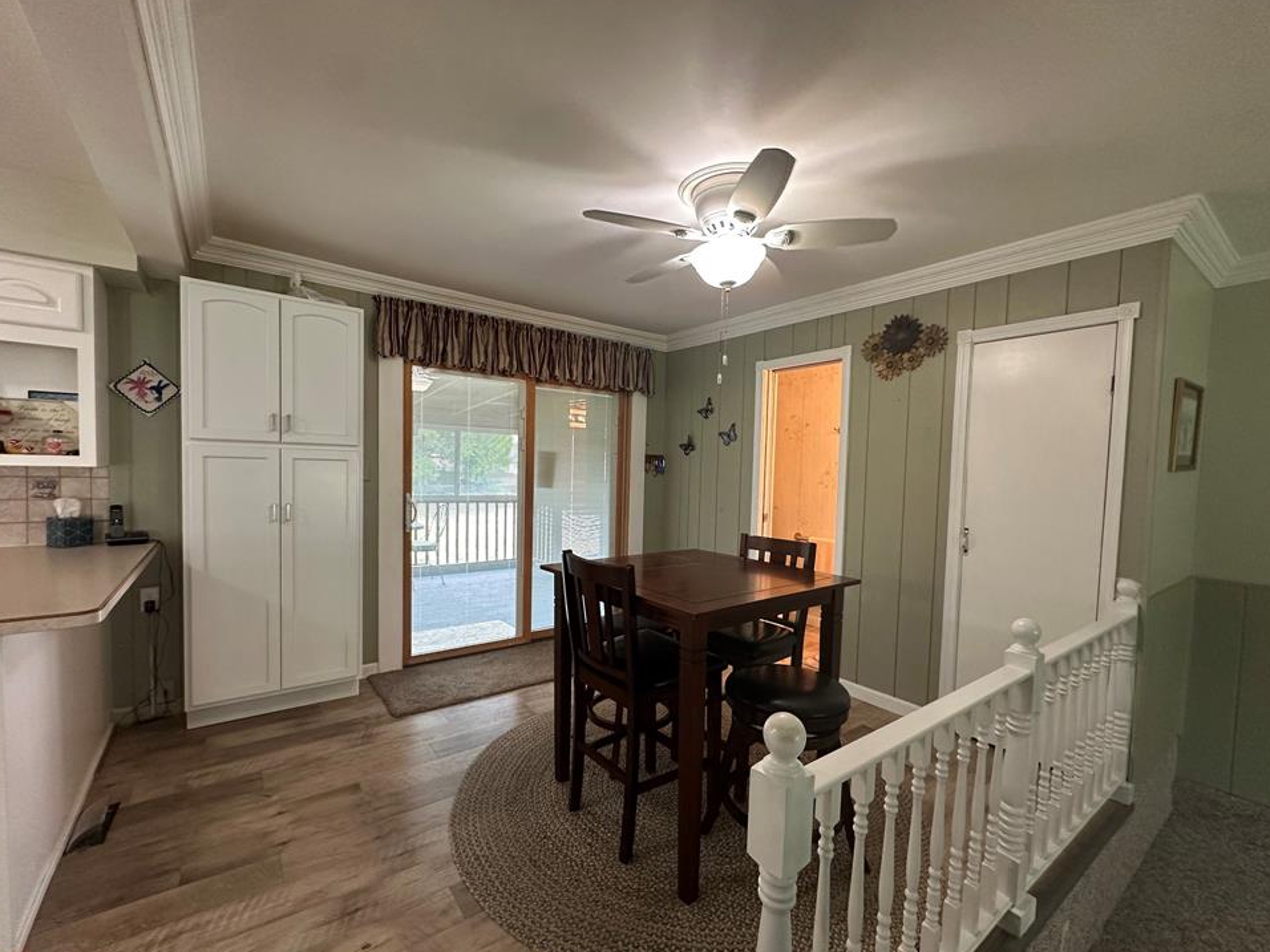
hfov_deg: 98.2
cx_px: 626
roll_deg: -1.6
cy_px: 494
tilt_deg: -2.7
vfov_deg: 81.7
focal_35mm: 15
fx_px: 550
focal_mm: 2.22
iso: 250
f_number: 2.2
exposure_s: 1/60
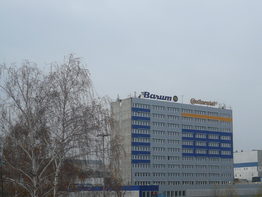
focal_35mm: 64
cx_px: 199
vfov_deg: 22.8
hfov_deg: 29.7
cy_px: 131
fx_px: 484
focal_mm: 6.9
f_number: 3.3
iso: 100
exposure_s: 1/800
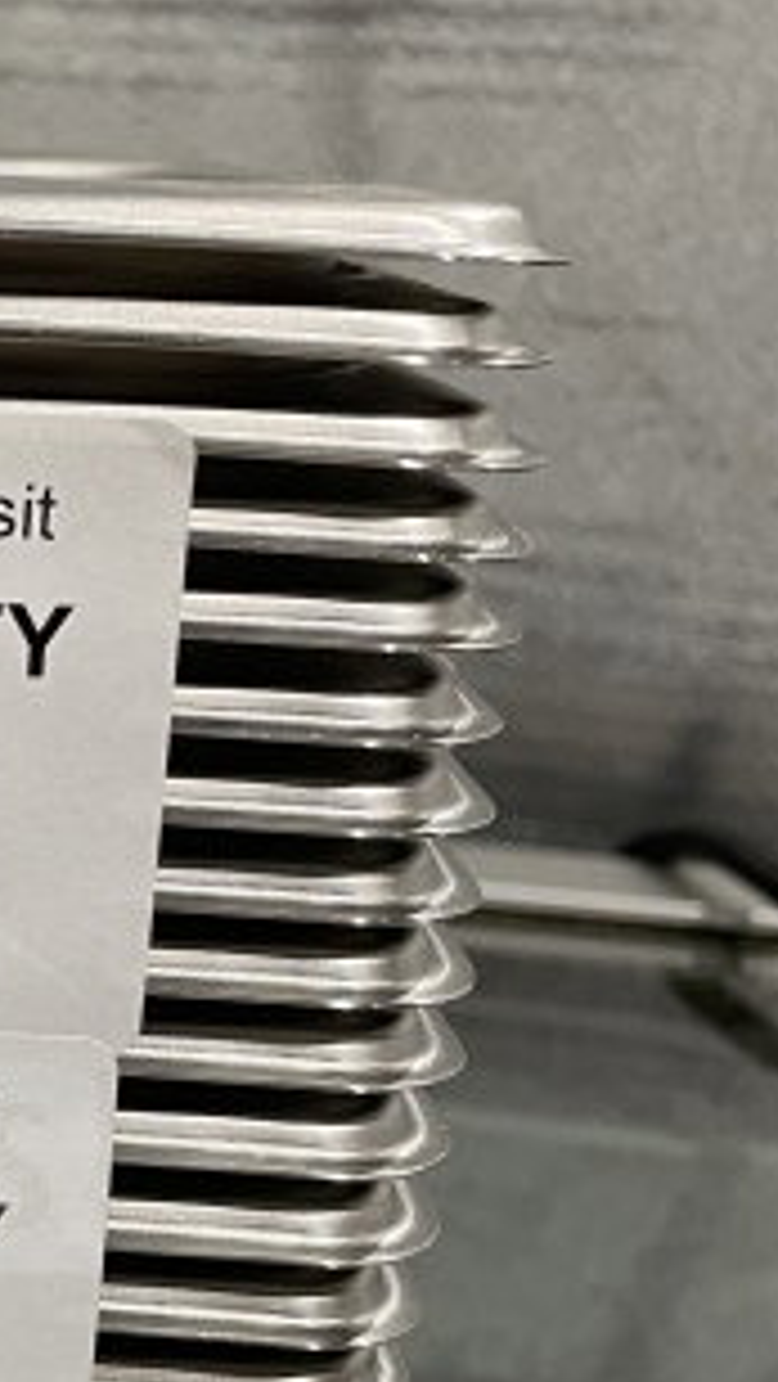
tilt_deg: -18.2
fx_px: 2747
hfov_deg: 14.9
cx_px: -409
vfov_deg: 28.0
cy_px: 916
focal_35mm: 75
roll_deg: -1.1
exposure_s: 1/60
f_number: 1.6
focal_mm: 4.2
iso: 160
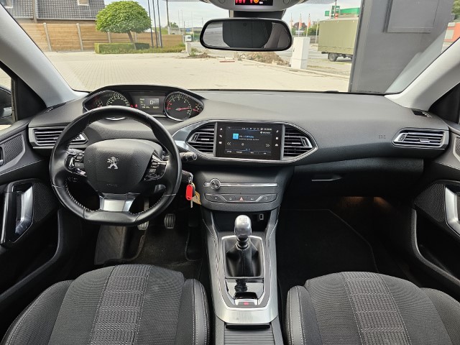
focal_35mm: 23
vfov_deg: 58.9
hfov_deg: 73.9
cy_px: 172
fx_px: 306
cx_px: 230
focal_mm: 6.3
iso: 125
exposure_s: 1/100
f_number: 1.7
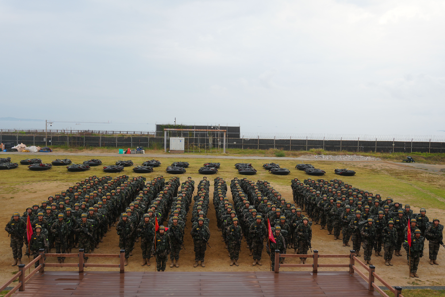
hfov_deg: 53.1
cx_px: 222
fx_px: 445
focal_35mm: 36
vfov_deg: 36.9
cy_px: 148
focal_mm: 24
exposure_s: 1/160
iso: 100
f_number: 5
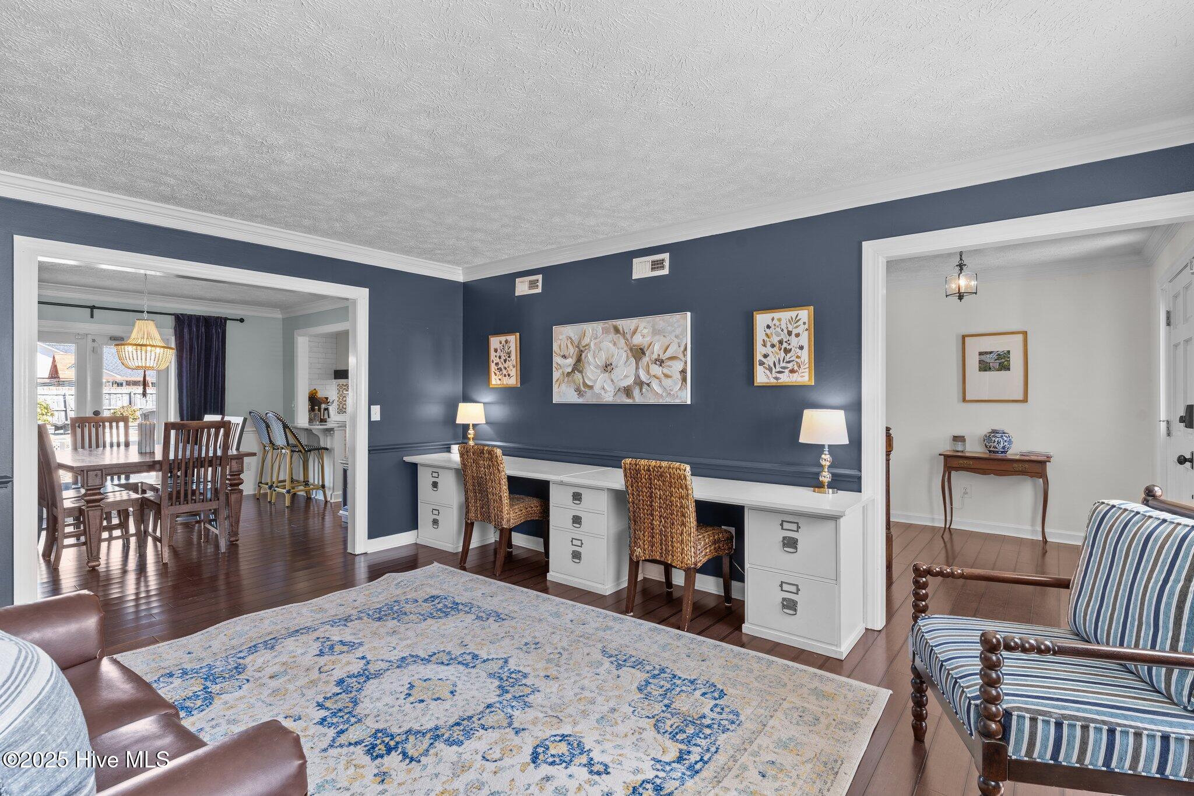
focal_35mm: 17
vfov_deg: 70.4
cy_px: 398
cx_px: 597
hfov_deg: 93.3
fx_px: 564
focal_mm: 17
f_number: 9
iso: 100
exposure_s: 2.5
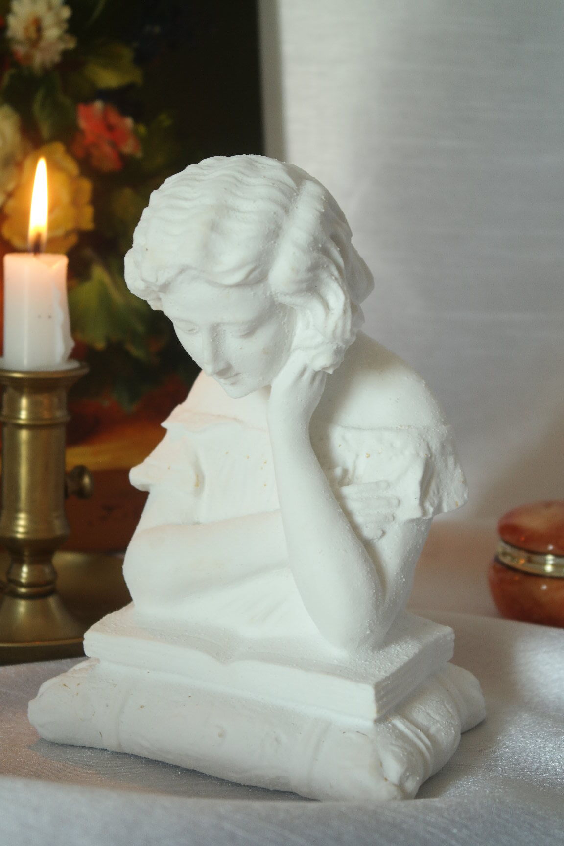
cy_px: 423
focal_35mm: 77
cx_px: 282
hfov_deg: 17.7
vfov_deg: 26.3
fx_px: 1809
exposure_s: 1/30
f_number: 5.6
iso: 400
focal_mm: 50
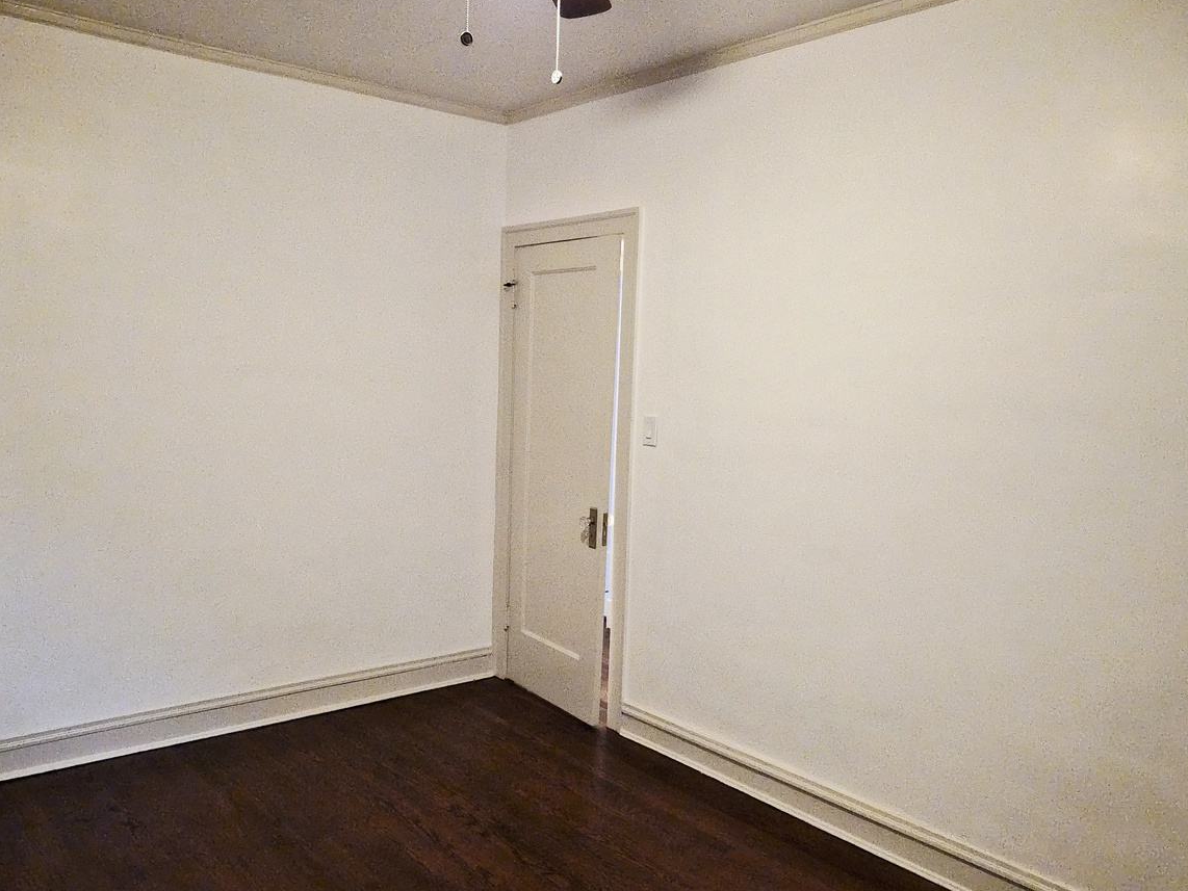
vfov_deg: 48.2
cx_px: 580
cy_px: 454
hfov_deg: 61.6
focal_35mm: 29
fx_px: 995
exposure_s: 1/120
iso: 1600
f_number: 1.8
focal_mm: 5.4
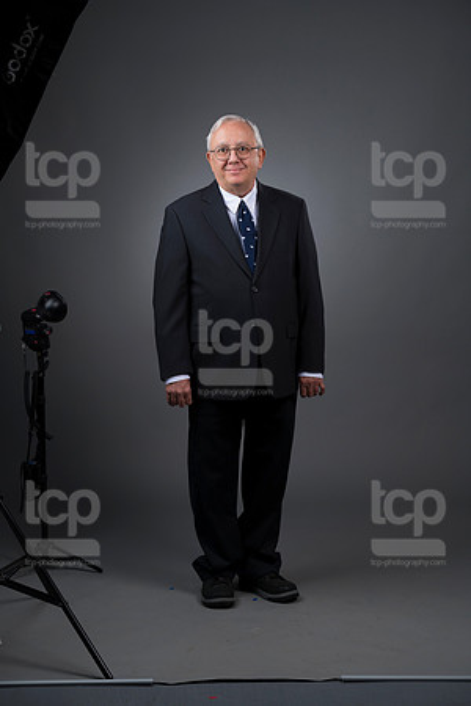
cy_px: 353
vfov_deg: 25.4
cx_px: 236
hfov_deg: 17.1
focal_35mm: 80
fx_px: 1570
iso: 160
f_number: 5.6
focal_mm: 80
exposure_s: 1/250
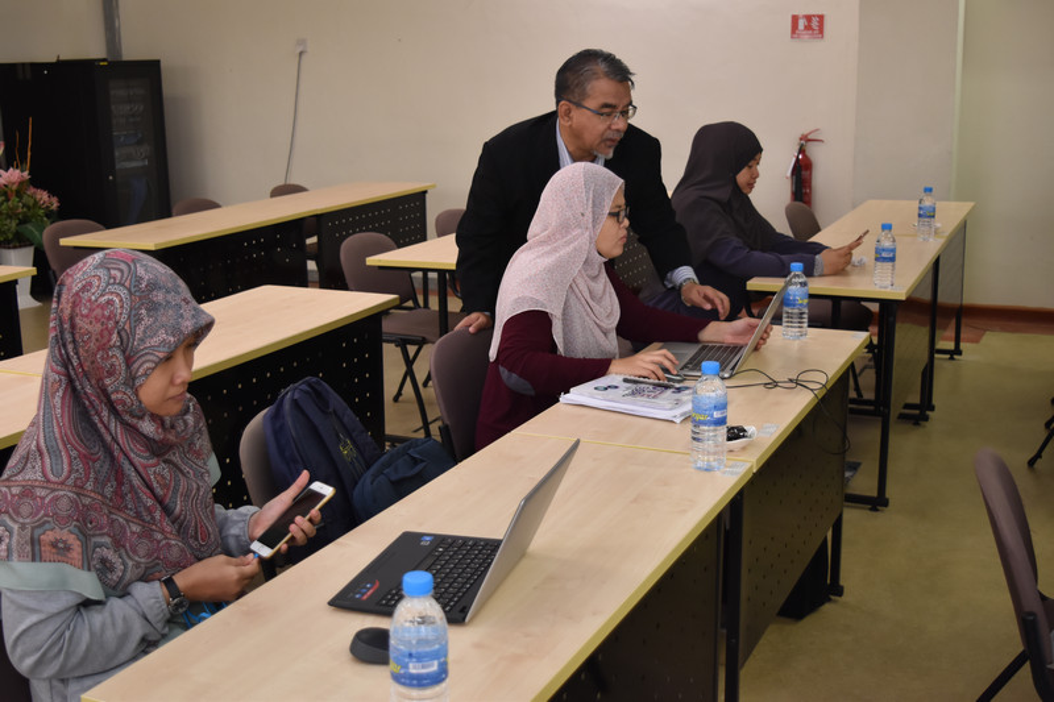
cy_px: 351
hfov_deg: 43.6
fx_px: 1317
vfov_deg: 29.9
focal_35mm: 45
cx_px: 527
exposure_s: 1/200
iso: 900
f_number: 4.2
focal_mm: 30
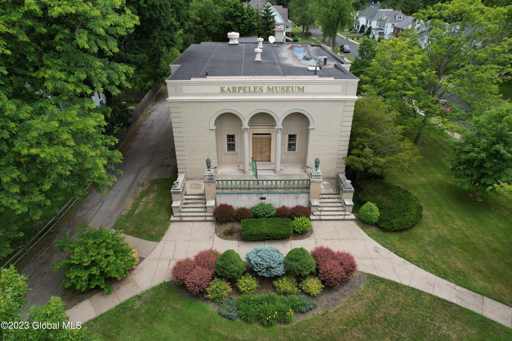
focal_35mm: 22
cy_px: 170
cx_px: 256
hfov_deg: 78.6
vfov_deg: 57.2
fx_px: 313
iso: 100
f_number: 2.8
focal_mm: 8.38
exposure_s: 1/1250
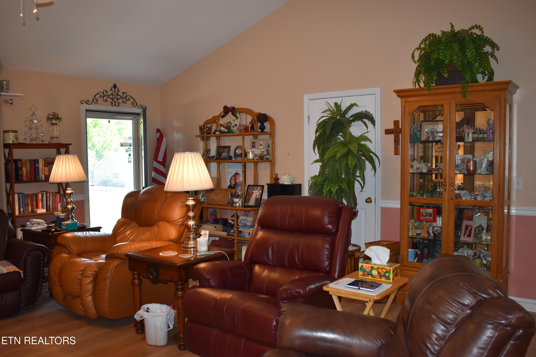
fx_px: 447
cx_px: 268
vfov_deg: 43.6
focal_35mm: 30
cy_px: 178
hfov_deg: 61.9
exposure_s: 1/200
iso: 800
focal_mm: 20
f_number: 4
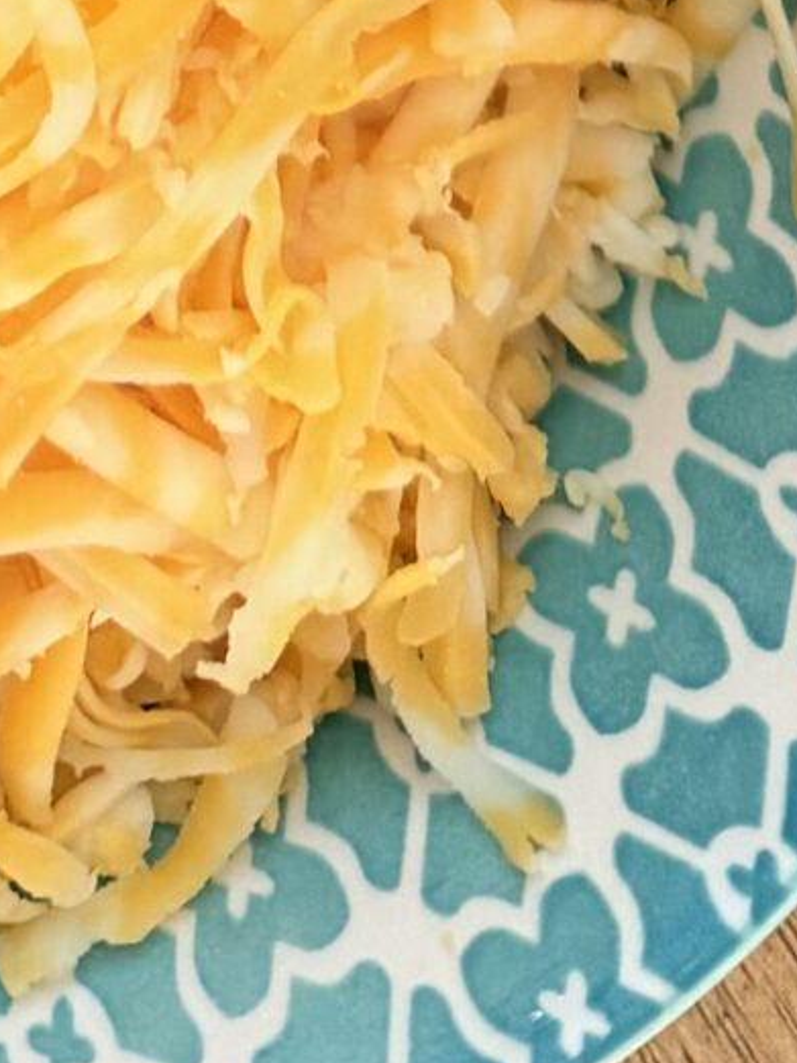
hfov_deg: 12.4
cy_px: -1461
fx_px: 3621
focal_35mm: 118
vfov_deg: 12.9
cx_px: -71
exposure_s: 1/60
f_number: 1.78
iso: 400
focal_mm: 6.76
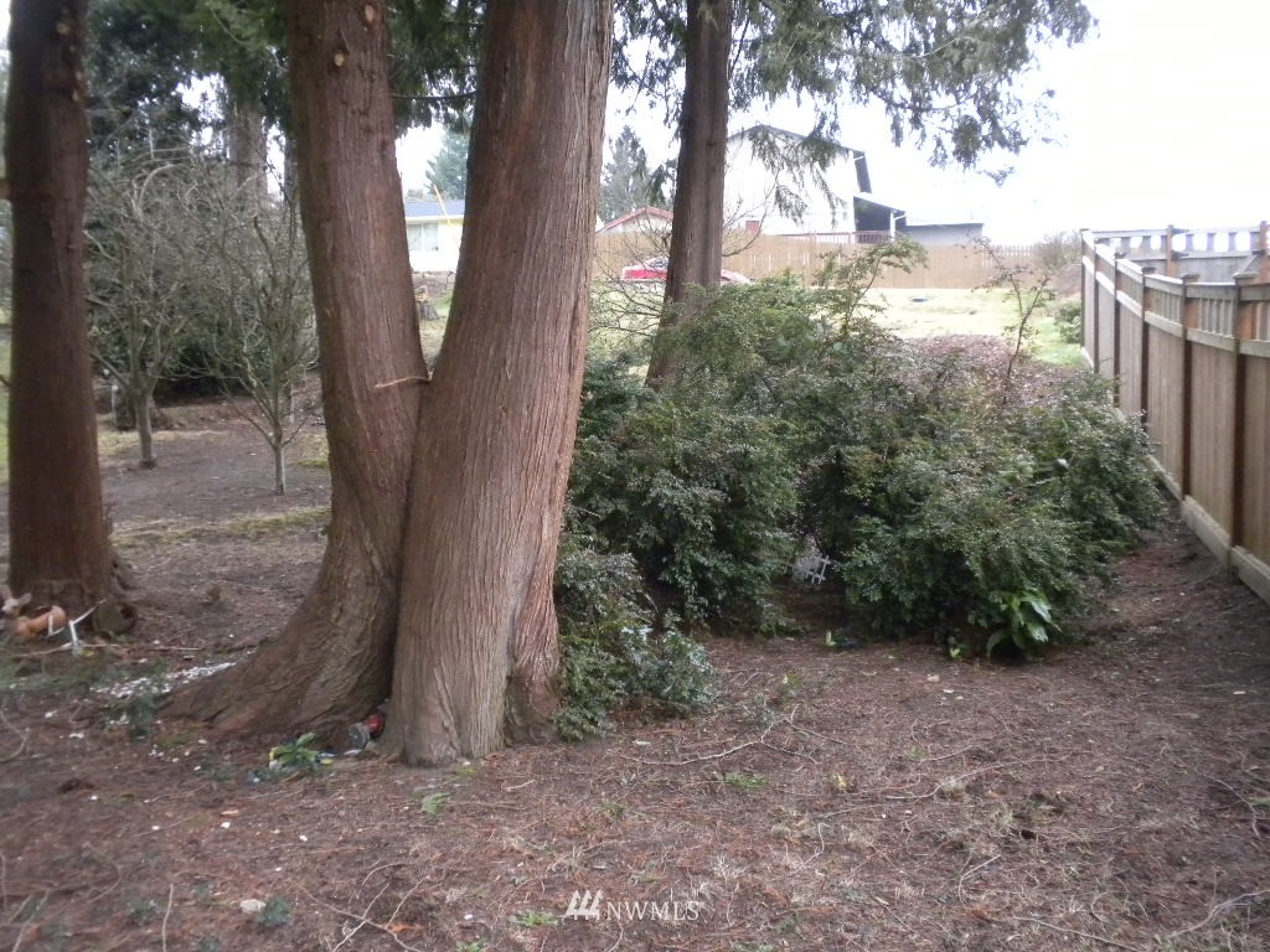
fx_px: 1357
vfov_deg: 38.7
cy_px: 476
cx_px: 635
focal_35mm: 37
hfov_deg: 50.1
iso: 400
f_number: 3.5
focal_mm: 6.6
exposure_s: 1/52.1
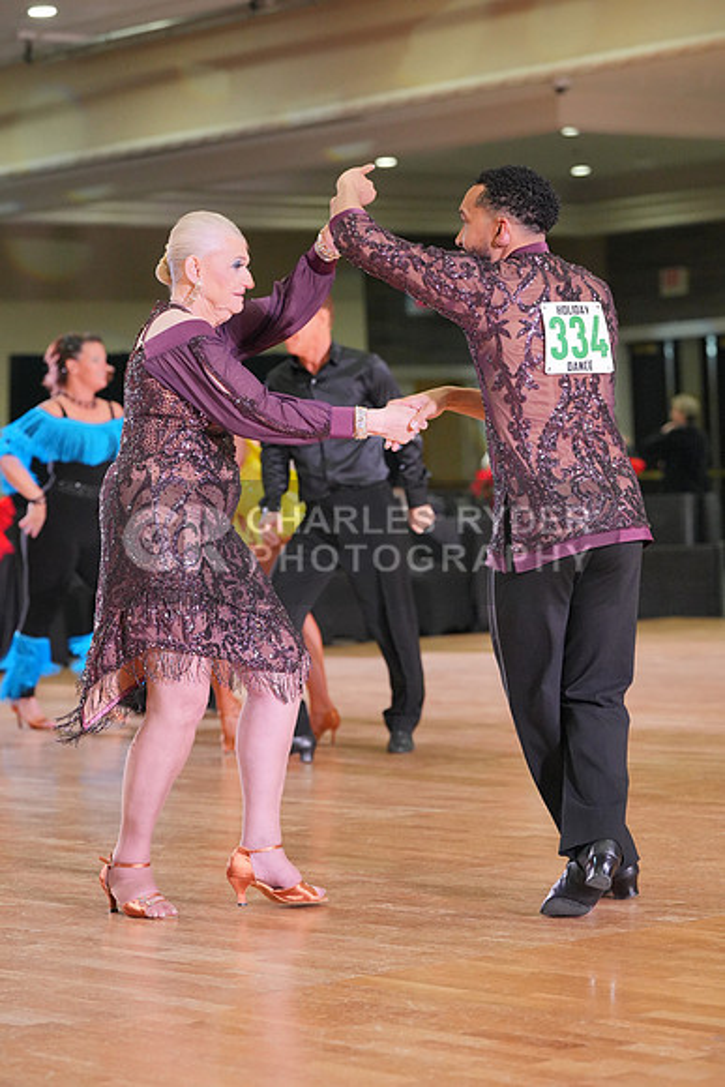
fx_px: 3079
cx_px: 362
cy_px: 544
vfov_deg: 20.0
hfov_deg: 13.4
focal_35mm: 102
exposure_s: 1/400
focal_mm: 102
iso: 4000
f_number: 4
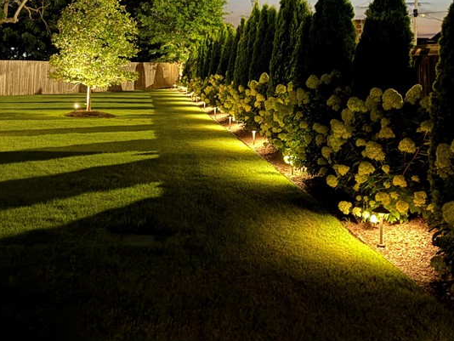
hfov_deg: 41.2
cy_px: 24
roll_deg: -0.6
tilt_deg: +2.4
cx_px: 213
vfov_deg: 30.0
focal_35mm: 46
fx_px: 604
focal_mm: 6.76
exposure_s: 1/5
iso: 2000
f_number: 1.78
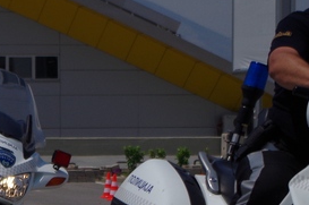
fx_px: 2639
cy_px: 190
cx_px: -53
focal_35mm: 308
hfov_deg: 6.7
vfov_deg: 4.4
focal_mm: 55
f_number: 5.6
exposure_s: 1/4000
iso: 200
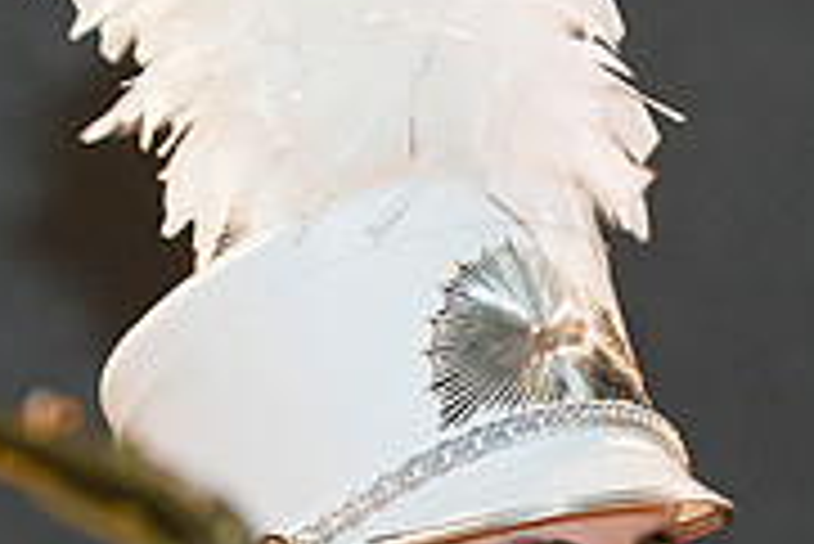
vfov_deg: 4.2
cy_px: 661
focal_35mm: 326
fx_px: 7377
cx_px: 742
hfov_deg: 6.3
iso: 4000
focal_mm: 102
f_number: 2.8
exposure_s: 1/100
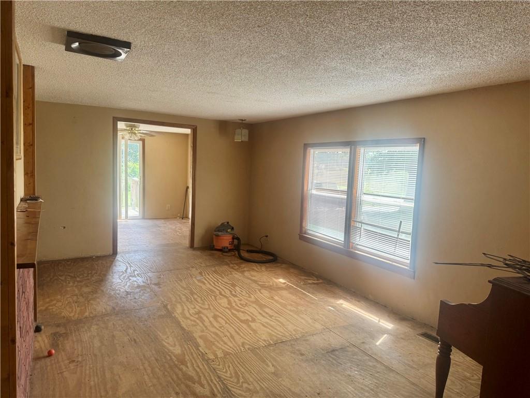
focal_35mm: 24
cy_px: 199
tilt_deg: -5.2
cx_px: 265
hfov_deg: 71.6
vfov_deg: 56.8
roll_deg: -2.0
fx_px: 367
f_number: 1.78
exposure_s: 1/121
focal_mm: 6.76
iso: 100
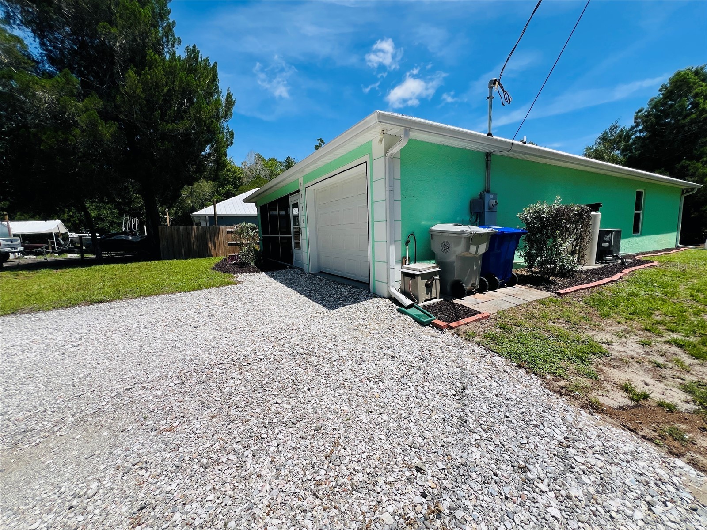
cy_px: 265
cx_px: 354
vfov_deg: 89.9
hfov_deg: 106.2
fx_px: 266
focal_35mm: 13
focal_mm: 1.57
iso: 32
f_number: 1.8
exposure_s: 1/3040
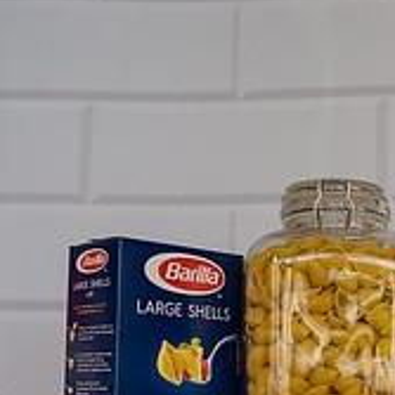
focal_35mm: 71
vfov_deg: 23.9
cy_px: 328
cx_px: 343
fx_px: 917
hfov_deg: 23.8
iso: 400
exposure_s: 1/1000
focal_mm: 24
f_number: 3.2
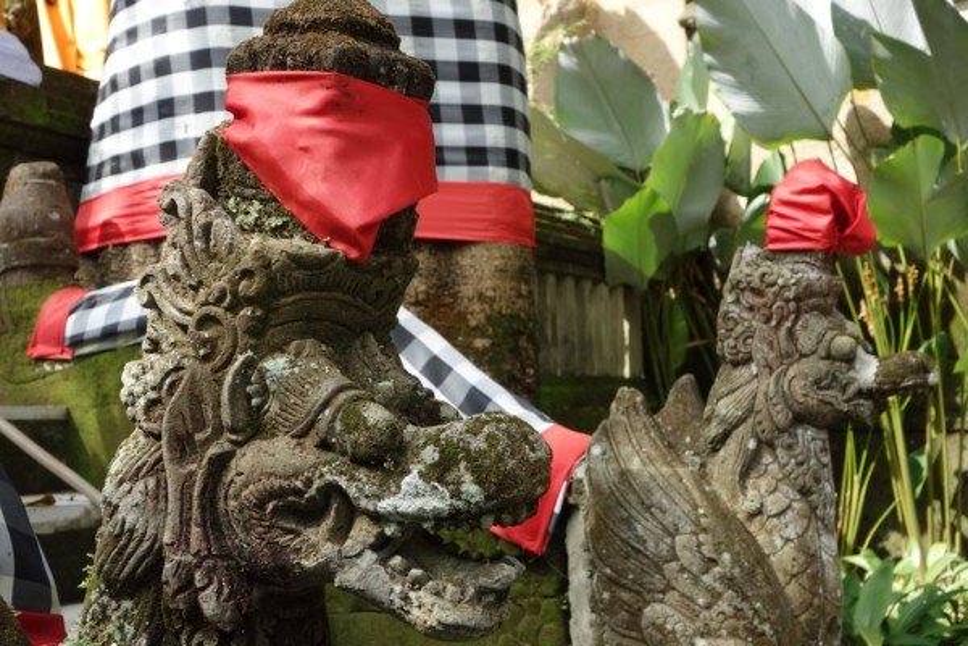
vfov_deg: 26.5
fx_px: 1371
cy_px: 323
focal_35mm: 51
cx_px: 484
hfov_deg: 38.9
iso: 125
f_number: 5.6
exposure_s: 1/125
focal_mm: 18.88
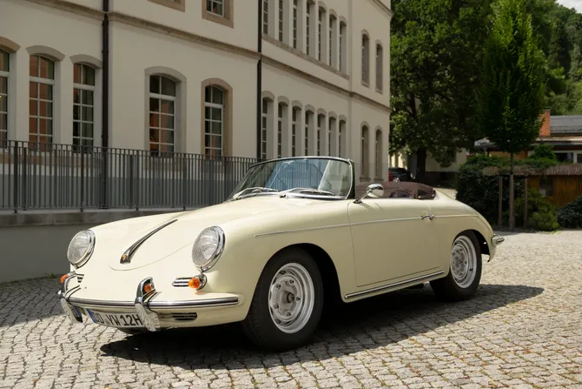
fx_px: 711
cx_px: 294
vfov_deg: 30.5
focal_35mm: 44
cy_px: 198
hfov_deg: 44.5
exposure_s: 1/1250
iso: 200
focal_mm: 28.9
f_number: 3.2
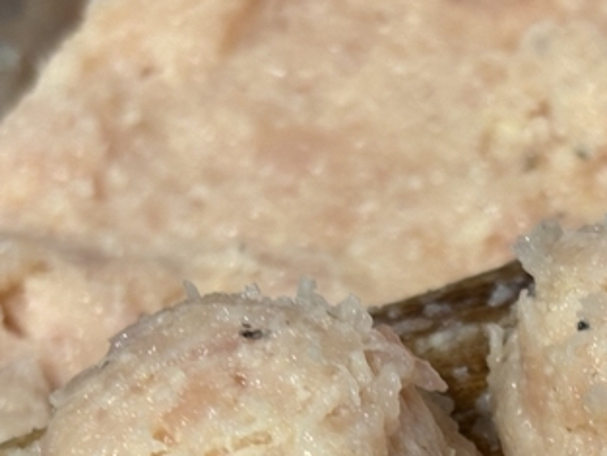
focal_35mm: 133
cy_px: 555
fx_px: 2333
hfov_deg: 14.6
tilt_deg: -53.9
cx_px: 570
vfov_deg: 10.9
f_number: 1.6
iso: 80
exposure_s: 1/50
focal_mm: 5.96
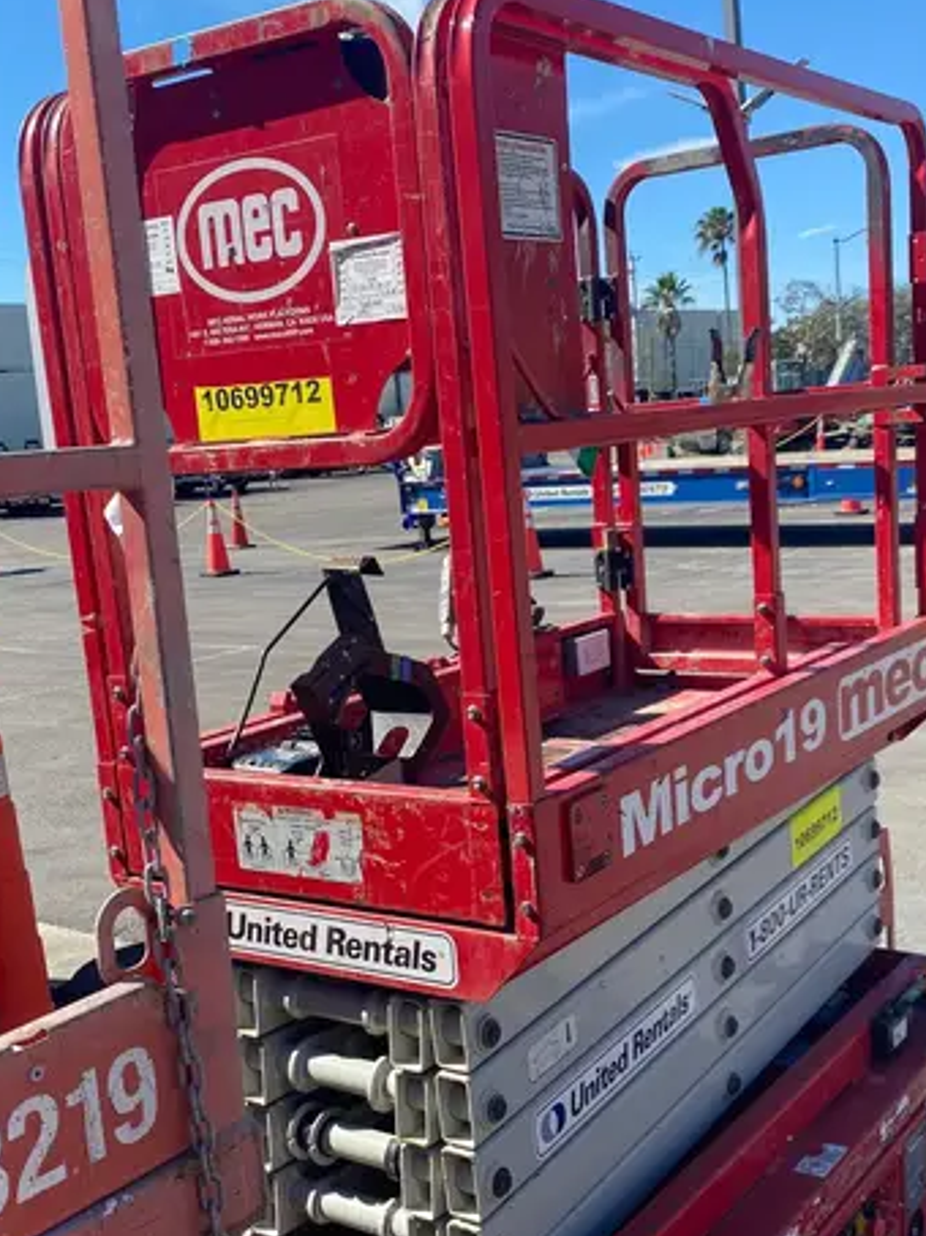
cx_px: 490
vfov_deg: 44.6
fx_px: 1499
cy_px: 726
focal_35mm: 42
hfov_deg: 34.3
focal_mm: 4.25
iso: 32
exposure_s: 1/1838
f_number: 1.8
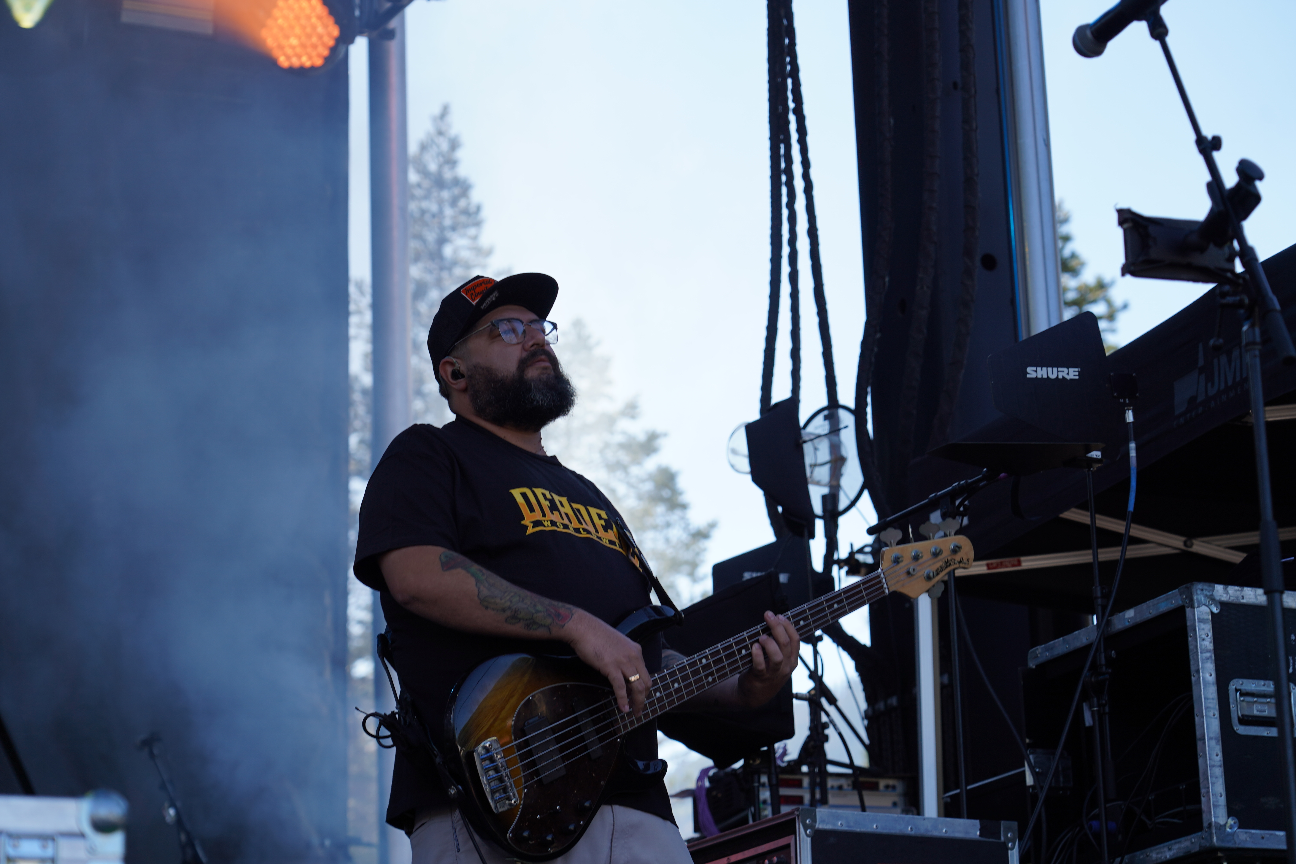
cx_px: 648
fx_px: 3456
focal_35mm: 96
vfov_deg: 14.3
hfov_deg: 21.2
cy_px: 432
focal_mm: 96
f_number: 5.6
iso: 100
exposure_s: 1/200
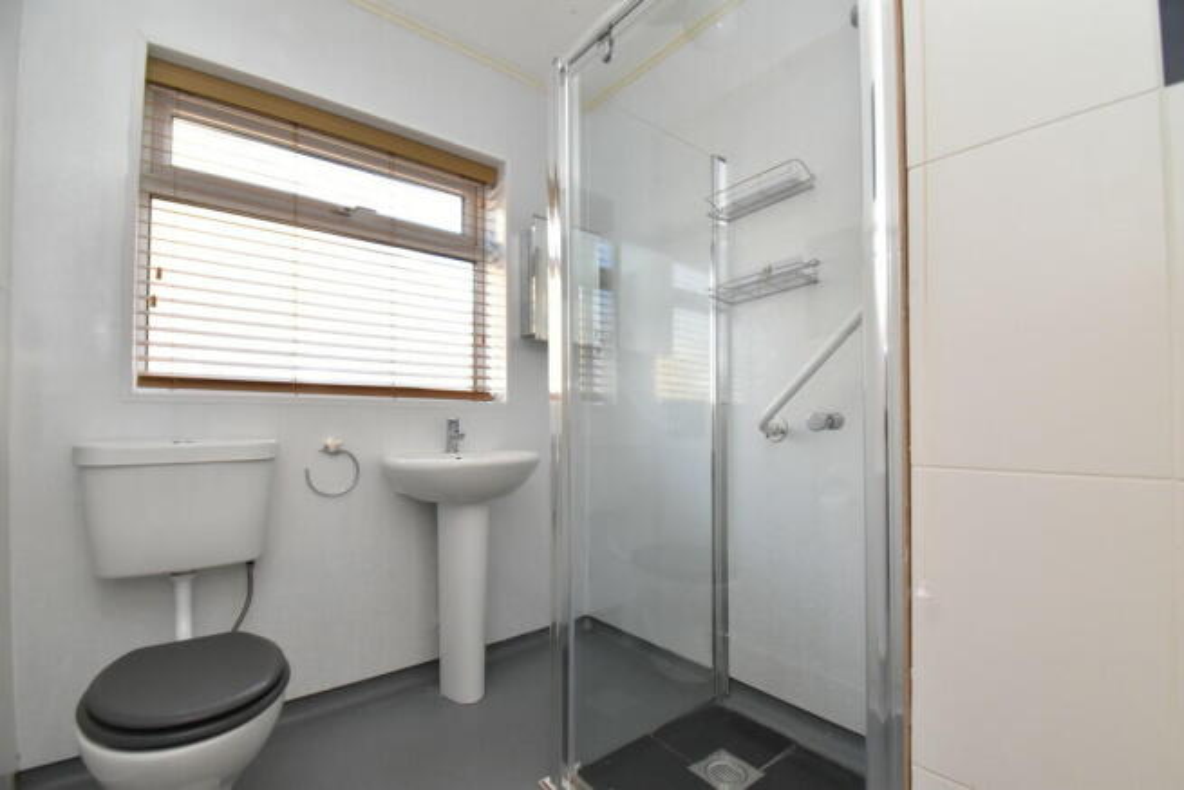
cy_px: 395
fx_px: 493
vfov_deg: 77.4
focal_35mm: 15
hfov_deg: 100.4
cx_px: 592
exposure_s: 1/60
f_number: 8
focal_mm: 10
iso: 800
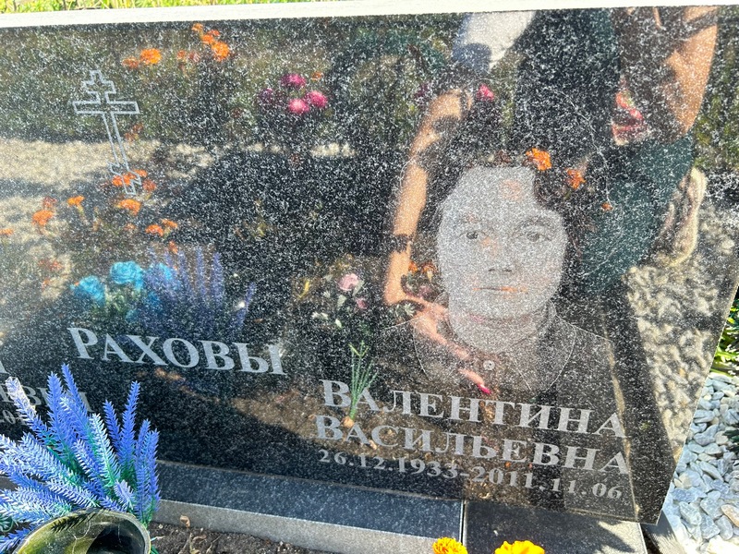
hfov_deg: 67.3
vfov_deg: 53.1
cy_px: 277
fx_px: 555
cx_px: 370
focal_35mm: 26
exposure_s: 1/258
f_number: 1.5
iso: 50
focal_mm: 5.7
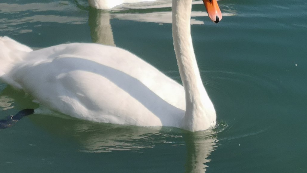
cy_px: -27
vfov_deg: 6.4
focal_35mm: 190
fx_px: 1547
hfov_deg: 11.3
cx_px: 127
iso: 50
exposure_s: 1/1443
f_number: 2.4
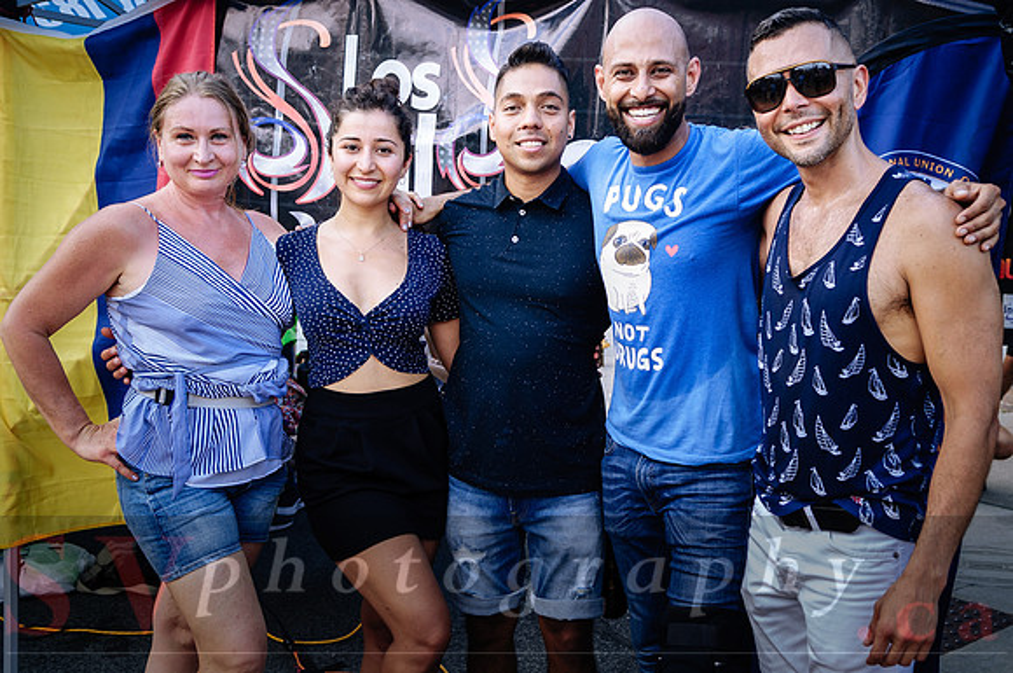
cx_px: 542
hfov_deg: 52.0
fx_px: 1038
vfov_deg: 35.9
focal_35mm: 37
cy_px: 313
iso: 100
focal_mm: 23
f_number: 3.5
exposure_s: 1/125
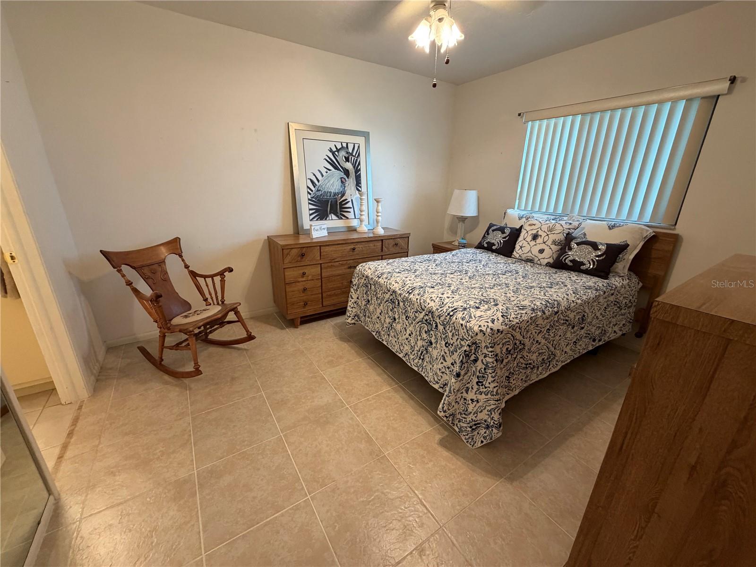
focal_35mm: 14
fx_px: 306
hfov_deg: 102.1
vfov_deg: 85.7
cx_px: 378
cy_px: 284
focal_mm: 2.22
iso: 320
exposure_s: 1/60
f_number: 2.2
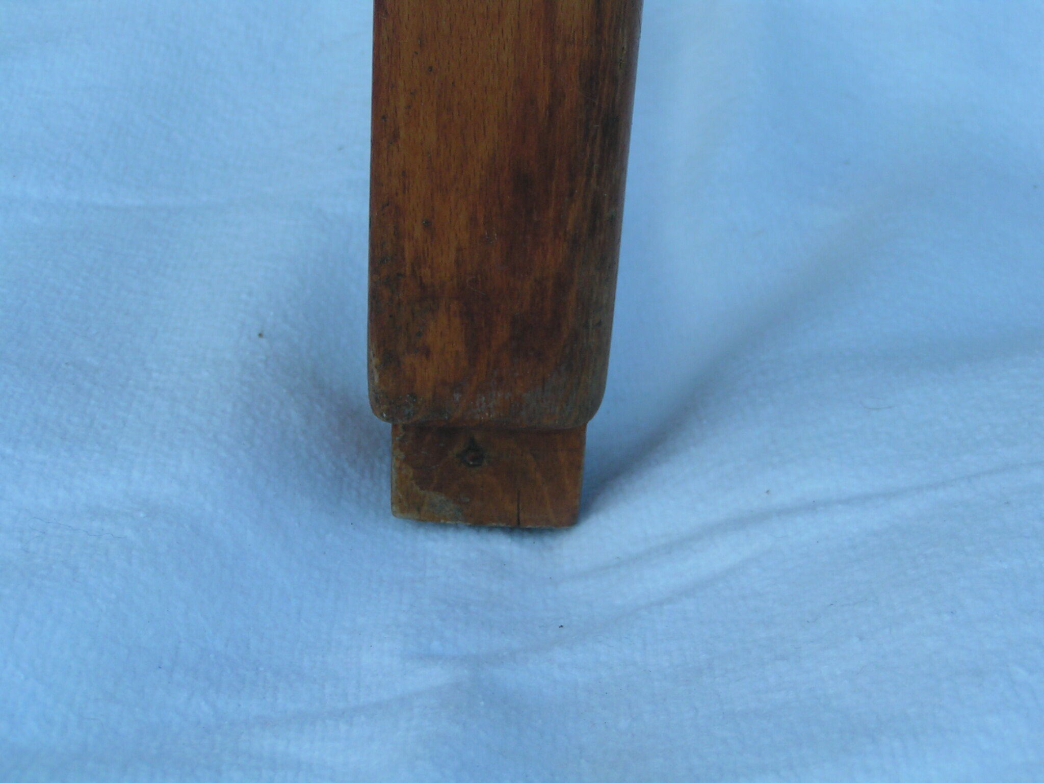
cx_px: 522
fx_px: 2051
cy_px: 392
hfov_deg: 28.6
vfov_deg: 21.6
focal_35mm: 68
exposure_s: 1/80
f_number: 3.5
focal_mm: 10.5
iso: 50
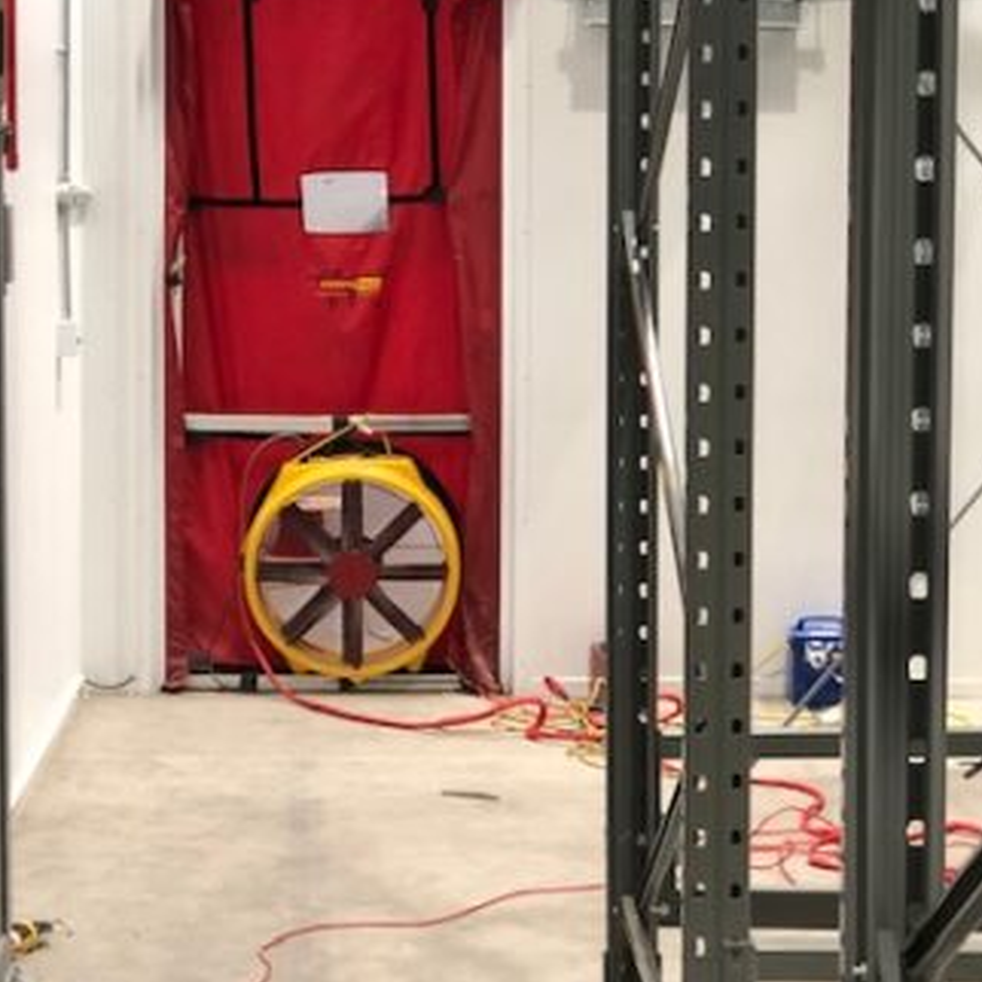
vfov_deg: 18.5
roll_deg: -0.3
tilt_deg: -4.3
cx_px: 308
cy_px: 360
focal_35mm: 94
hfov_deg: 18.4
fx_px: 3017
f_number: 2.8
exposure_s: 1/33
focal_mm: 6.6
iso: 160
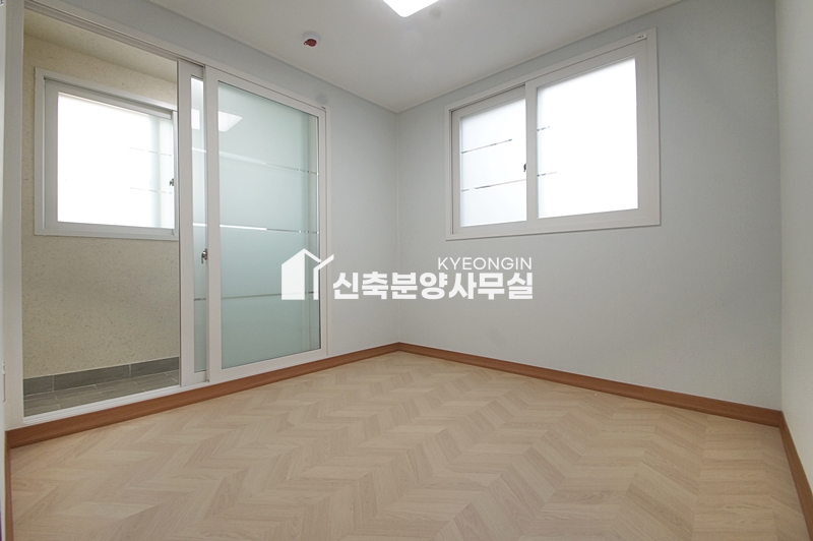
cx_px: 406
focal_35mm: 15
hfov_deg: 100.4
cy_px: 270
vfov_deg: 77.2
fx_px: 338
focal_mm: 10
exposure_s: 1/25
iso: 800
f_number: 9
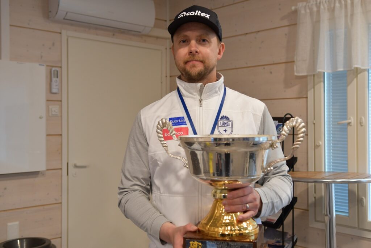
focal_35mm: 42
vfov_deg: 31.9
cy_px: 124
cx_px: 186
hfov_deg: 46.4
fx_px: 433
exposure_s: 1/50
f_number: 3.5
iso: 640
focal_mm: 28
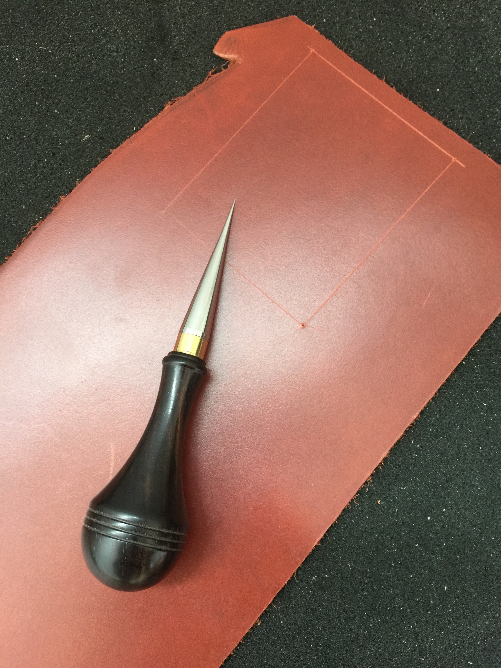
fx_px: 560
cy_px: 334
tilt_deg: -83.3
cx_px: 250
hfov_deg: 48.2
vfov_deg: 61.7
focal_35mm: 29
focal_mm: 4.15
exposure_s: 1/17
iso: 80
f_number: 2.2
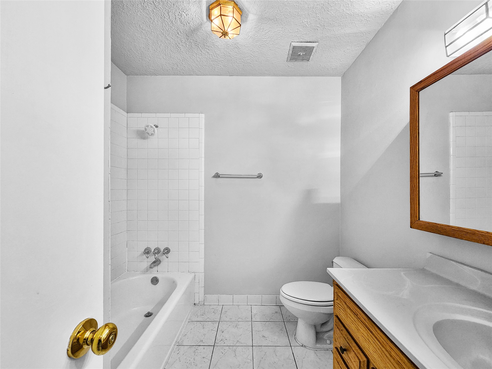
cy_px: 184
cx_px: 246
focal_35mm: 13
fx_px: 185
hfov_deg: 106.2
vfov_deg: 89.9
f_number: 2.2
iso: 400
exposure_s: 1/40
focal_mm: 2.2
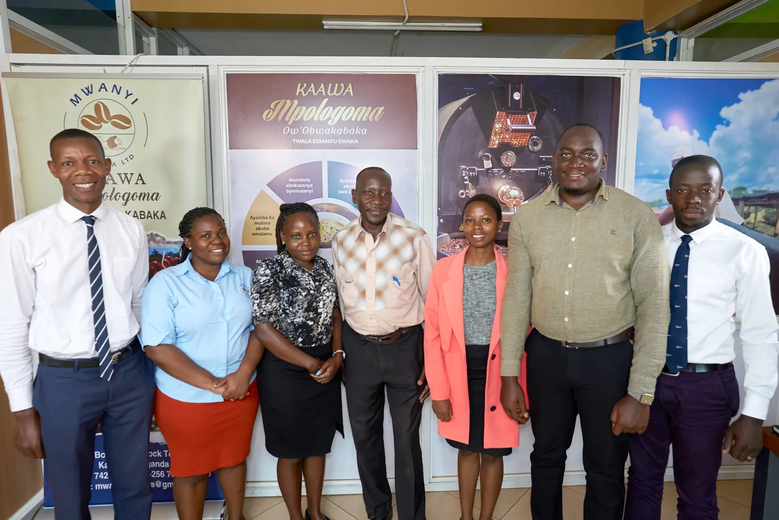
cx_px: 390
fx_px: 433
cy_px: 260
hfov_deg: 83.9
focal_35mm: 20
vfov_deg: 62.0
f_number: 4.5
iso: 3200
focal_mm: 20
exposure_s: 1/100
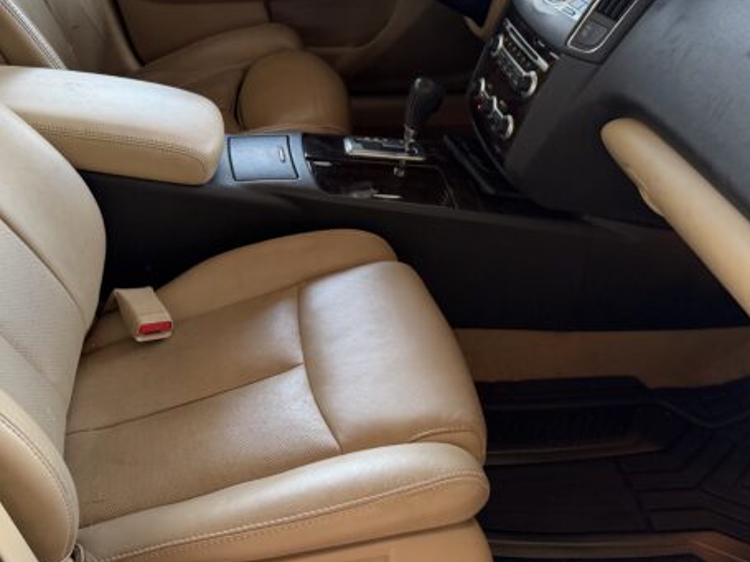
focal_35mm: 42
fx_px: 910
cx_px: 340
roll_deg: -3.8
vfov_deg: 34.2
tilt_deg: -34.4
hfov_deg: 44.8
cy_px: 232
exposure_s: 1/121
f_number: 1.78
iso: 200
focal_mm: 6.76
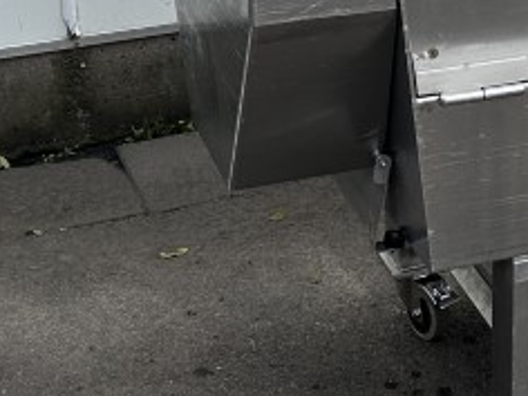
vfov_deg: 13.8
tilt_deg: -18.5
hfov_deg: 18.3
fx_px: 1586
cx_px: 548
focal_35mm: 104
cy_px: -76
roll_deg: -2.0
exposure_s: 1/1812
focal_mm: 6.86
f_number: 1.78
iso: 80
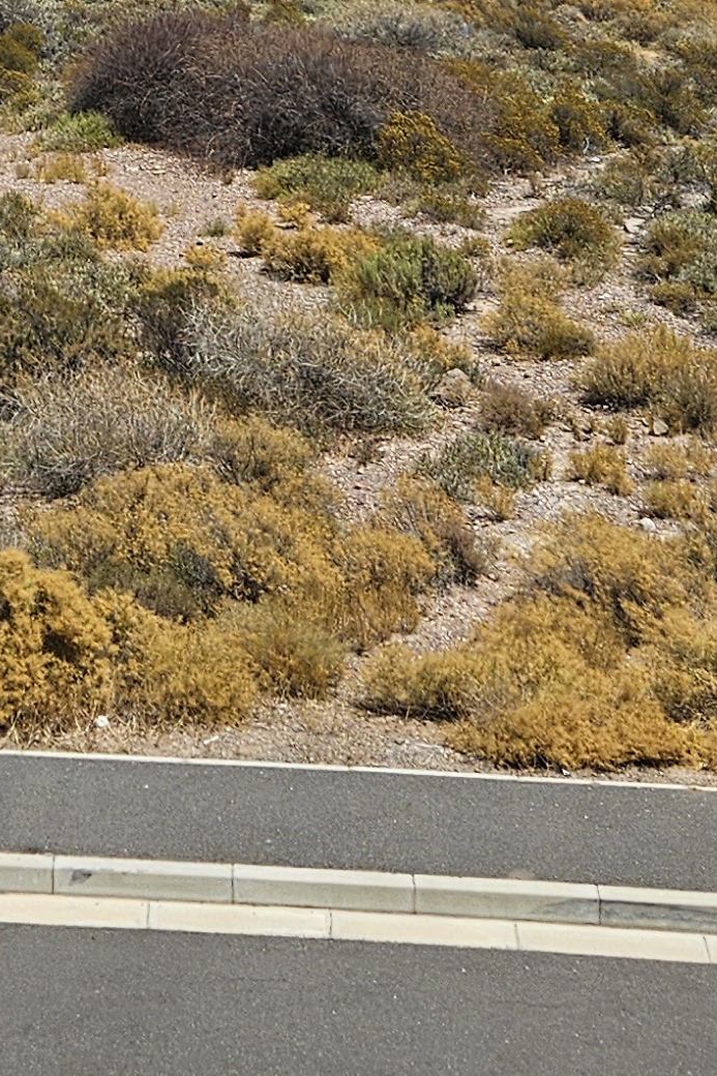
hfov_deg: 14.6
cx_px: -24
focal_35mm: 92
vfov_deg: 19.9
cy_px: -419
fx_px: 2749
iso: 25
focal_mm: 5.4
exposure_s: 1/2490
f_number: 1.8
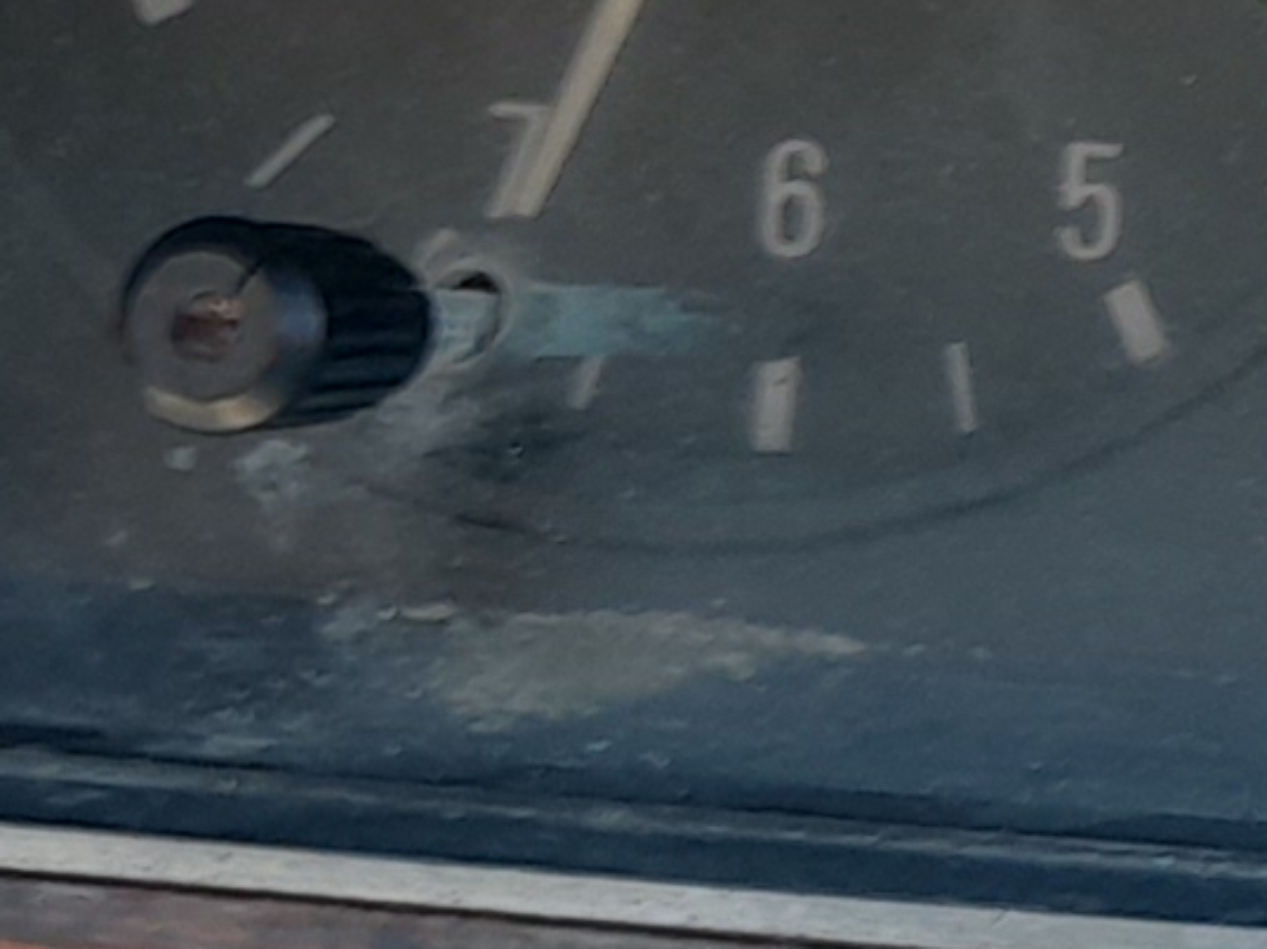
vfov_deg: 7.9
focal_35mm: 186
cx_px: 2536
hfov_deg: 9.9
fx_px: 6805
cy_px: -257
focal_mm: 4.6
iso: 40
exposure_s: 1/60
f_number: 2
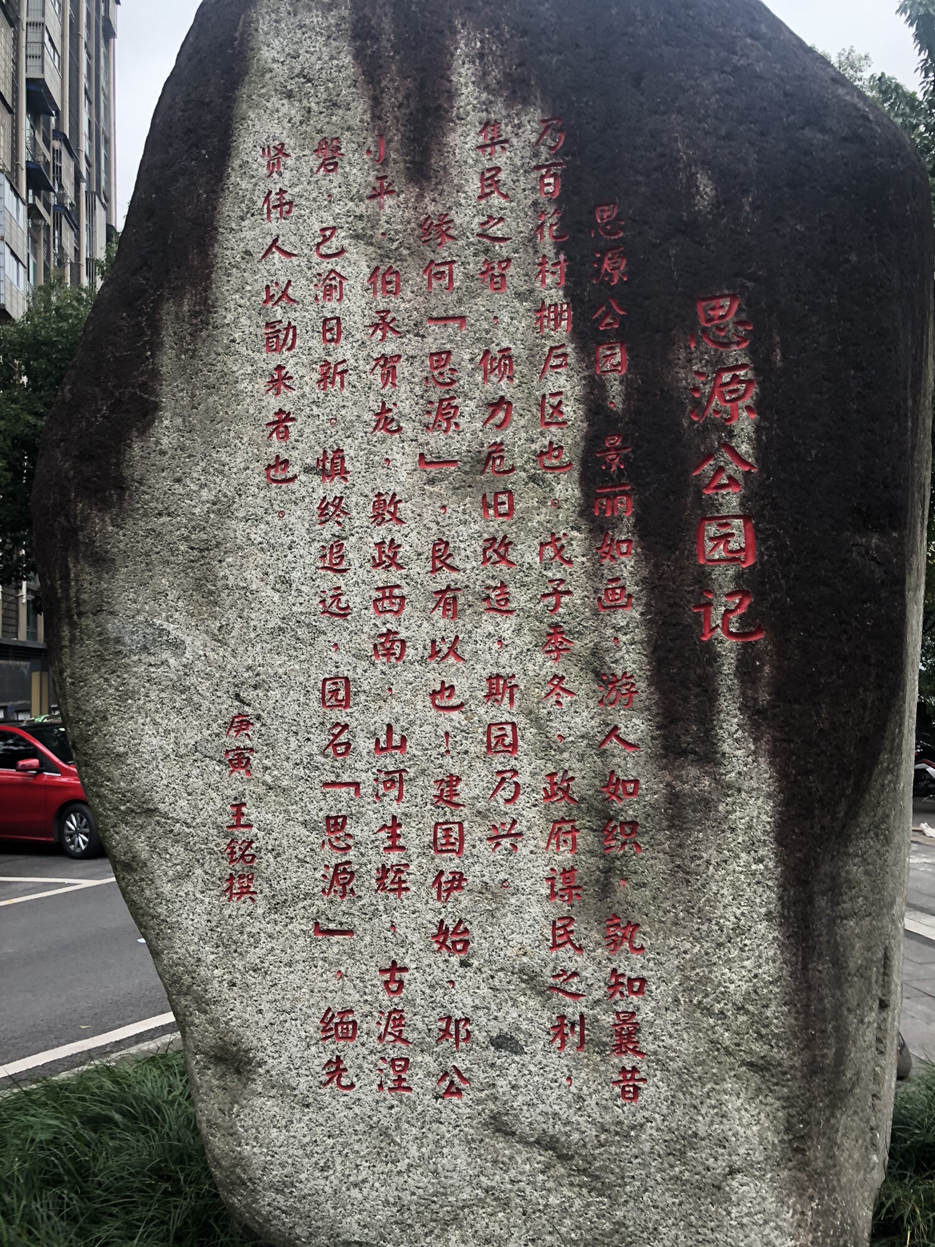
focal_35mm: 28
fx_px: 1008
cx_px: 468
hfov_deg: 49.7
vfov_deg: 63.4
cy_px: 624
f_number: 1.8
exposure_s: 1/120
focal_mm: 4
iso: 50
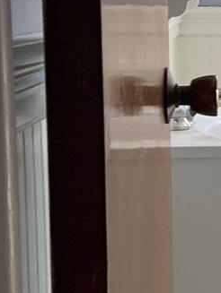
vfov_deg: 16.1
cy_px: 138
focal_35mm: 122
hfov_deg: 10.7
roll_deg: -0.9
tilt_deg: -6.4
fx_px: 1036
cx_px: 499
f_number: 1.8
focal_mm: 4.25
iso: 100
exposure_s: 1/73
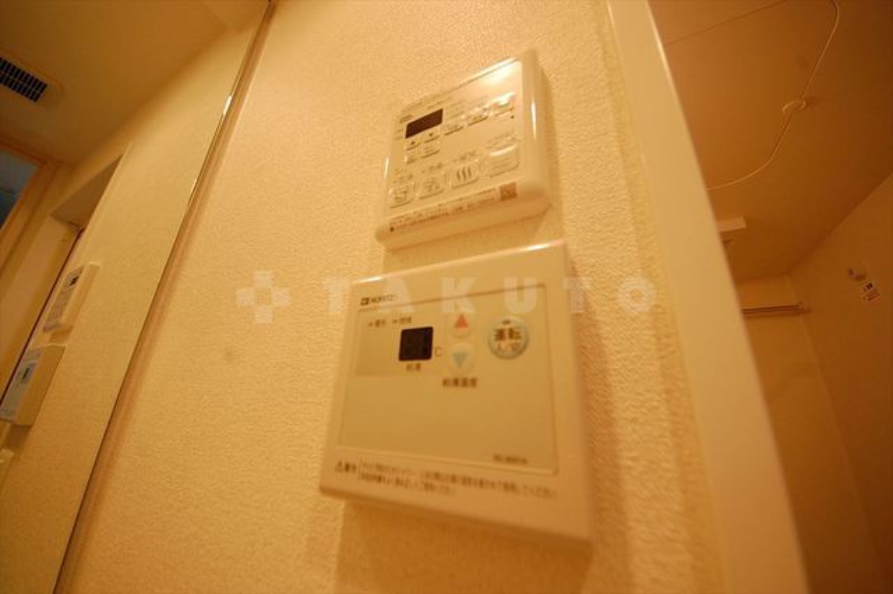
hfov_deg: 112.6
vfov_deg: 89.9
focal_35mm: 12
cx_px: 446
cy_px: 297
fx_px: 298
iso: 800
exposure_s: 1/100
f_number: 5
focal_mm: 8
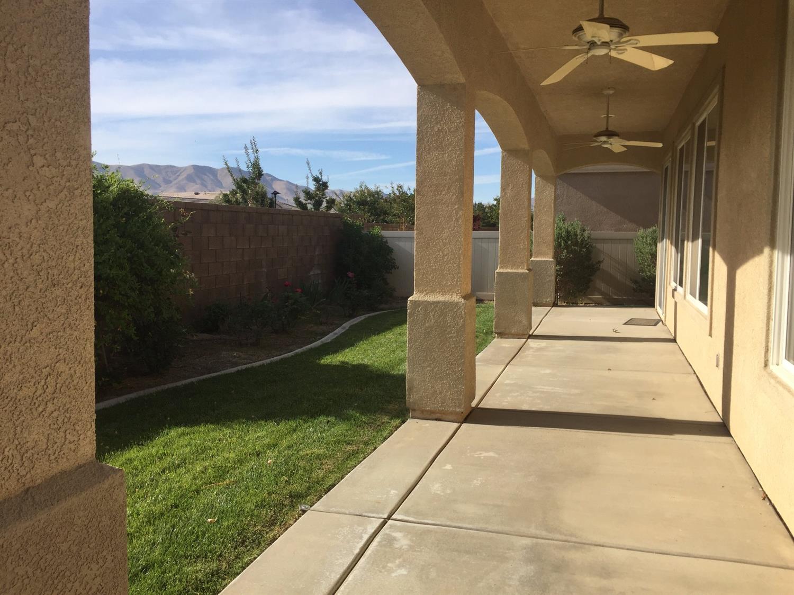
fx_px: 665
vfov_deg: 48.2
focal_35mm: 29
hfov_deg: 61.7
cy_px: 298
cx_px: 397
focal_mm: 4.15
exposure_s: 1/1883
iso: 32
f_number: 2.2
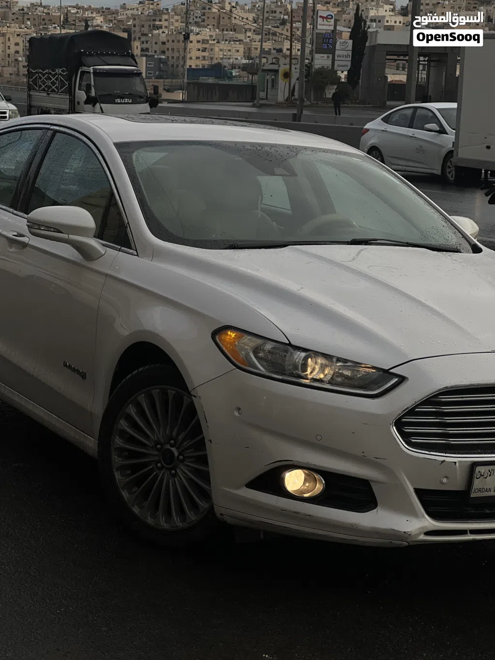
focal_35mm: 77
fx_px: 1468
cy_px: 330
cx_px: 248
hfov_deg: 19.1
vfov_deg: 25.3
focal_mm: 9
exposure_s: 1/943
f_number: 2.8
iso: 32
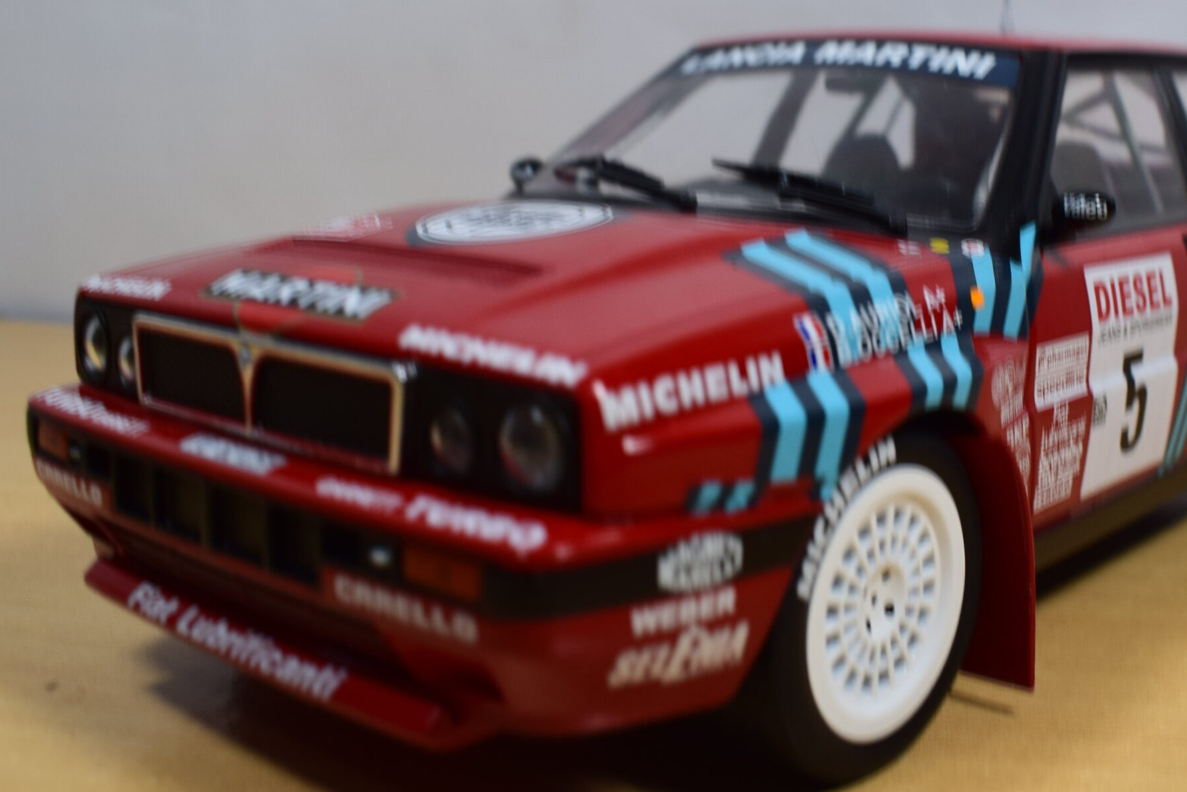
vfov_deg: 31.1
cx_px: 833
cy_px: 305
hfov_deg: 44.5
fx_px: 1418
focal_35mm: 43
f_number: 8
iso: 400
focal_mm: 20
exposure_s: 1/60
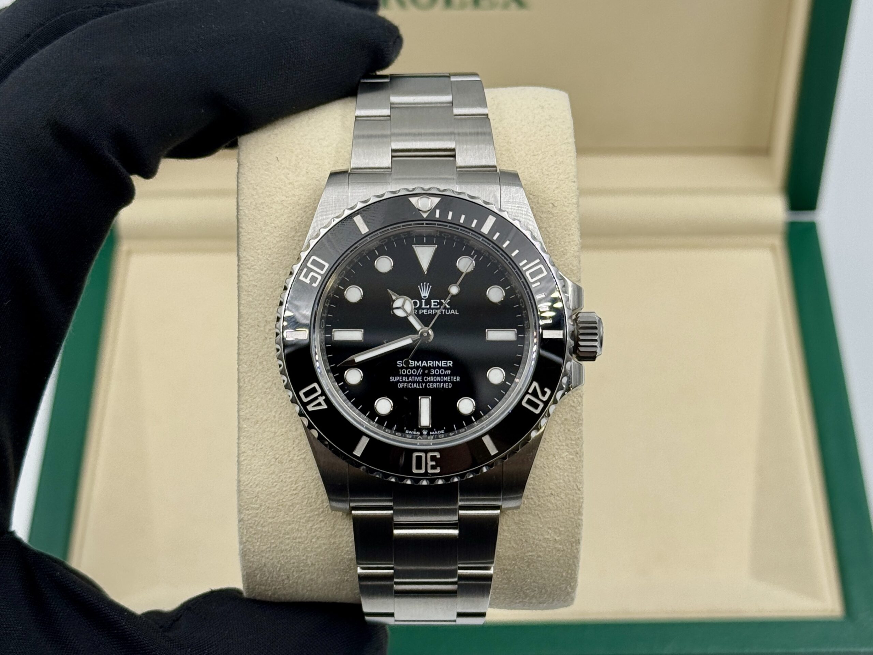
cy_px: 328
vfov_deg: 30.3
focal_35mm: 48
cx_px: 436
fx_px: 1211
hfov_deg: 39.7
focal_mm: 6.76
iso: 64
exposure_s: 1/358
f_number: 1.78
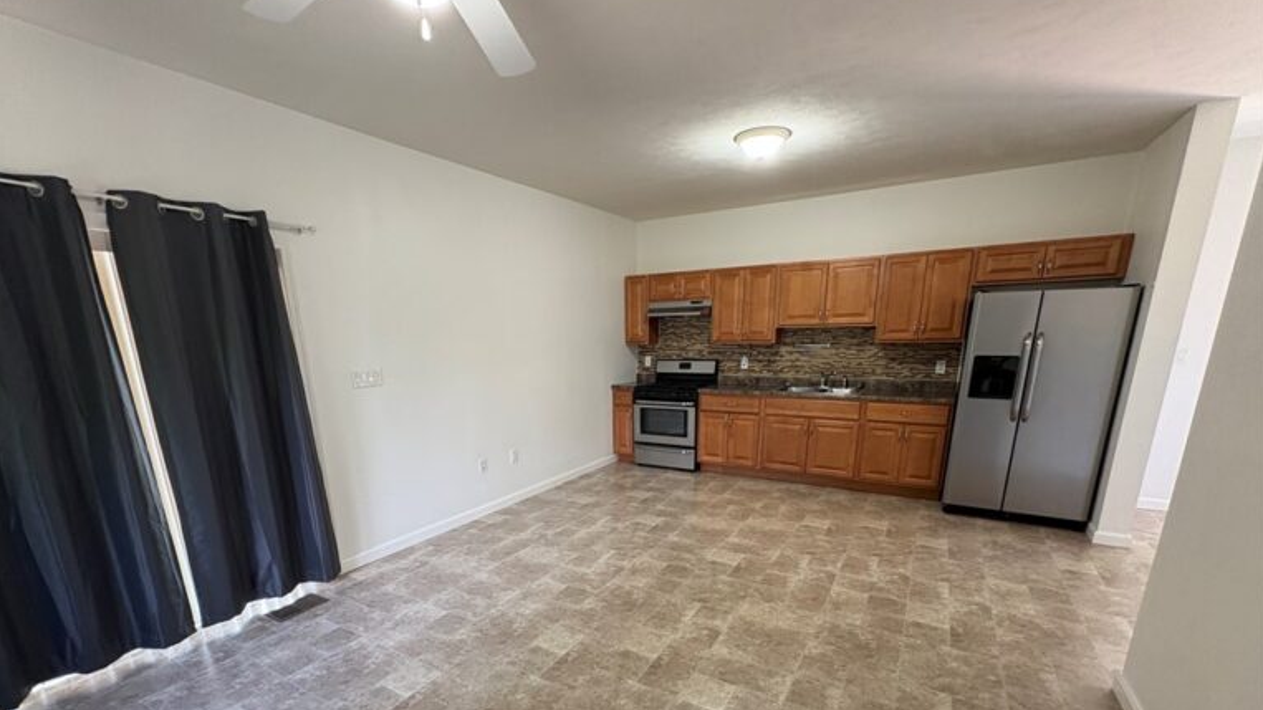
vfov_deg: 65.3
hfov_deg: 99.3
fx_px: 536
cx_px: 607
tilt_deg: -12.5
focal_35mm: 16
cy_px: 473
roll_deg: +2.1
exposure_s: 1/60
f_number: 2.2
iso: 200
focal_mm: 2.22
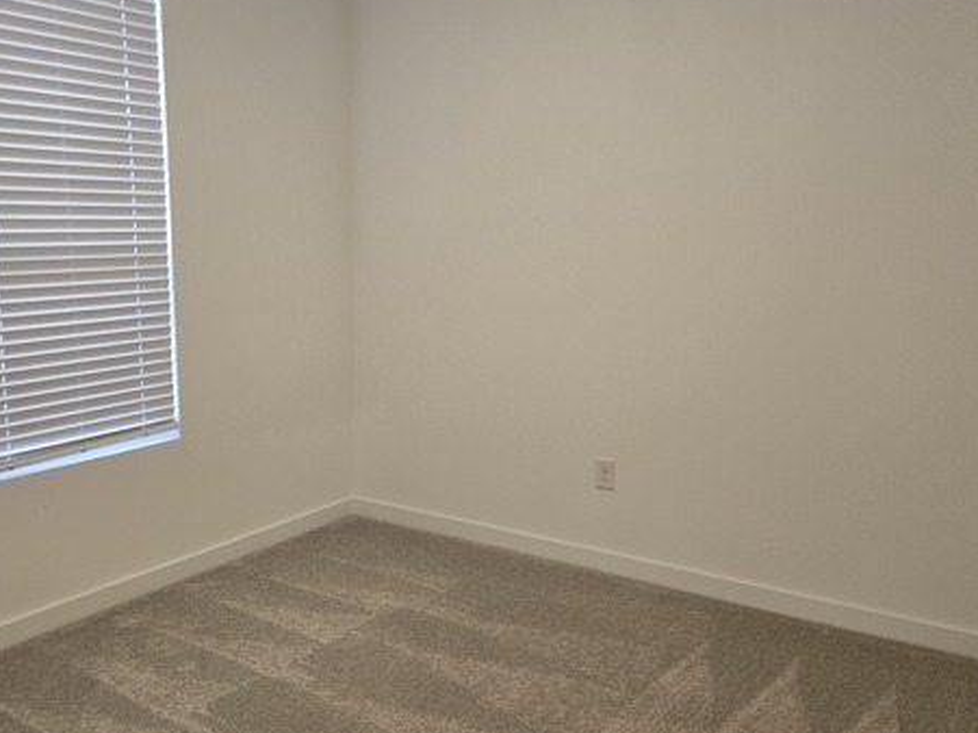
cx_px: 404
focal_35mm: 34
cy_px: 371
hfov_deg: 53.7
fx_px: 960
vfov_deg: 41.8
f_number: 1.8
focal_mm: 5.4
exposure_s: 1/120
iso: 320
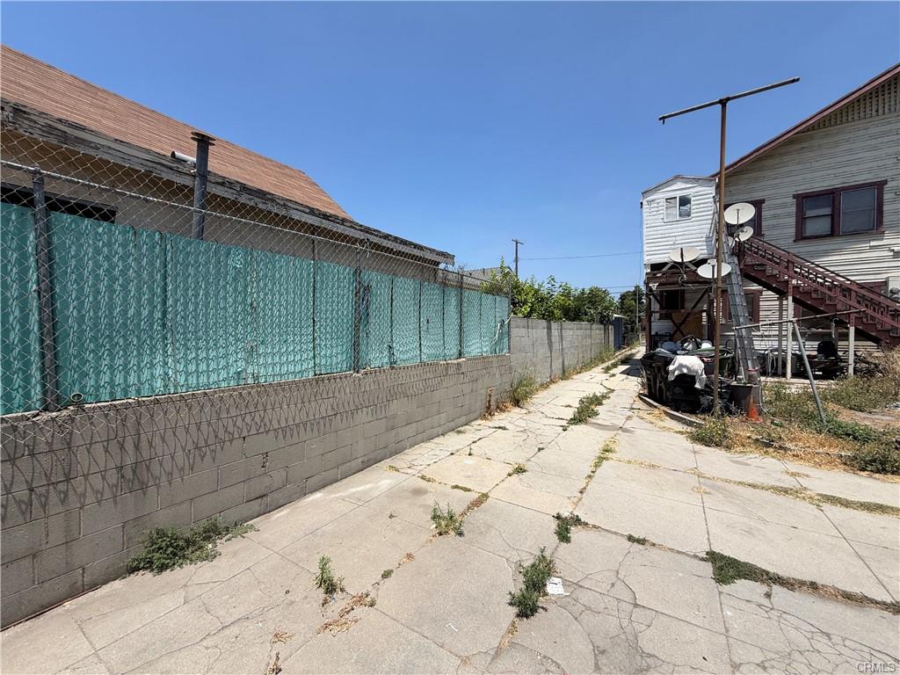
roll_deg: -0.4
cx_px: 450
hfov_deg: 102.1
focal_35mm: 14
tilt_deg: +1.5
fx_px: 364
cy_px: 338
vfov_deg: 85.7
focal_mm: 2.22
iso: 20
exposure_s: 1/1033
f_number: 2.2
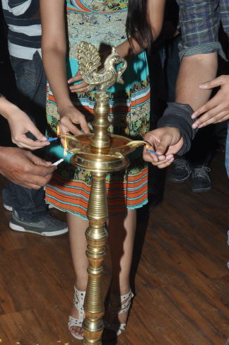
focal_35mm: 66
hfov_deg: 20.2
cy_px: 86
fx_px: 632
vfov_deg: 30.0
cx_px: 36
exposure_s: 1/160
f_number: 10
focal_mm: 21
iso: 200
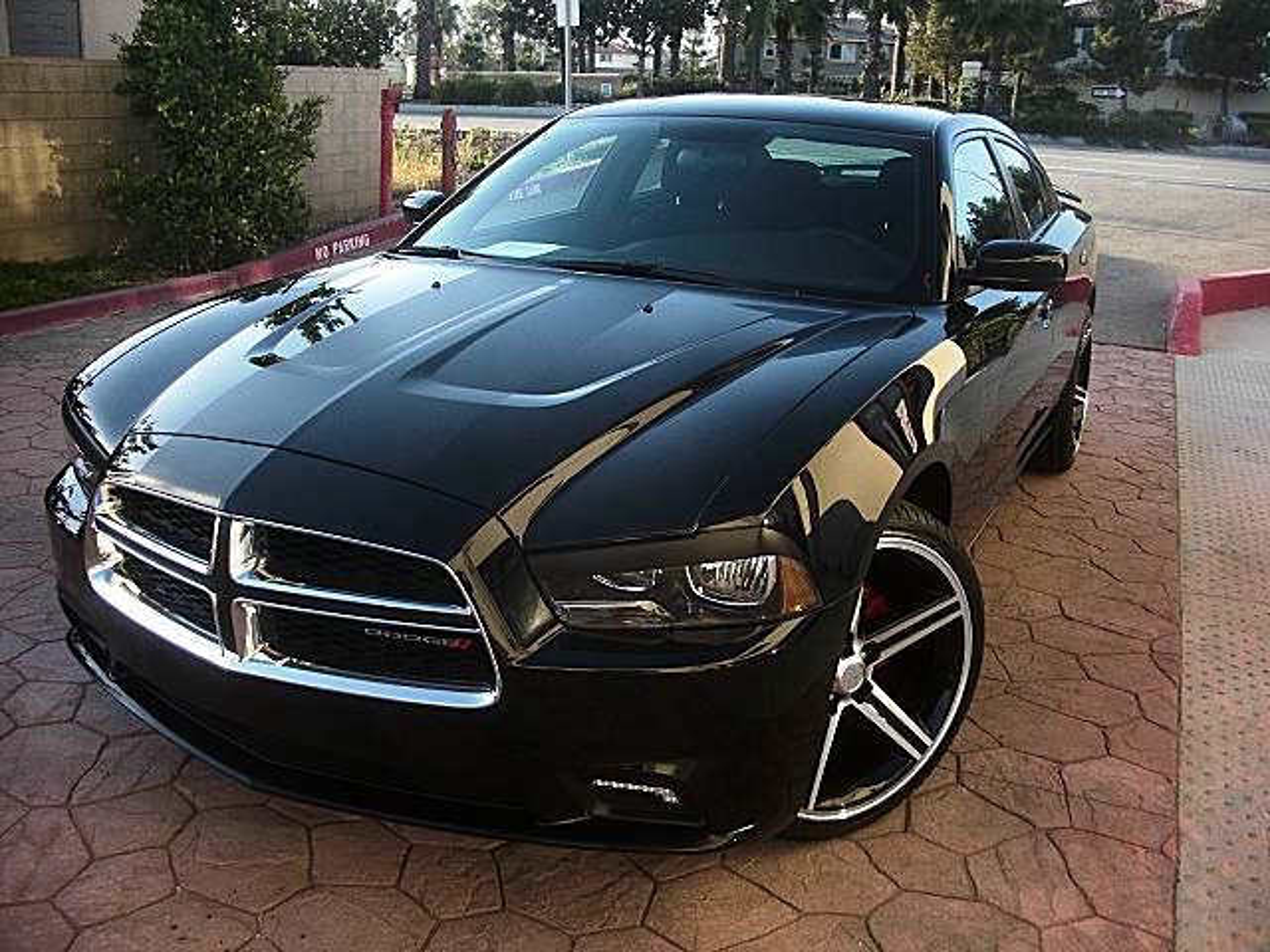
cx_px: 635
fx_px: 1321
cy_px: 476
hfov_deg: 51.4
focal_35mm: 36
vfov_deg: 39.7
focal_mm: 6.3
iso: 50
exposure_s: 1/125
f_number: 2.8
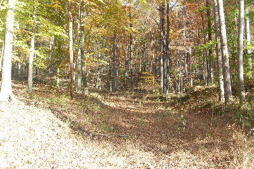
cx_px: 127
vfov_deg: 31.8
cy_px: 84
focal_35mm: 42
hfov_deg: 46.4
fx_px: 296
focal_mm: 28
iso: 400
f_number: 8
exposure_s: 1/80
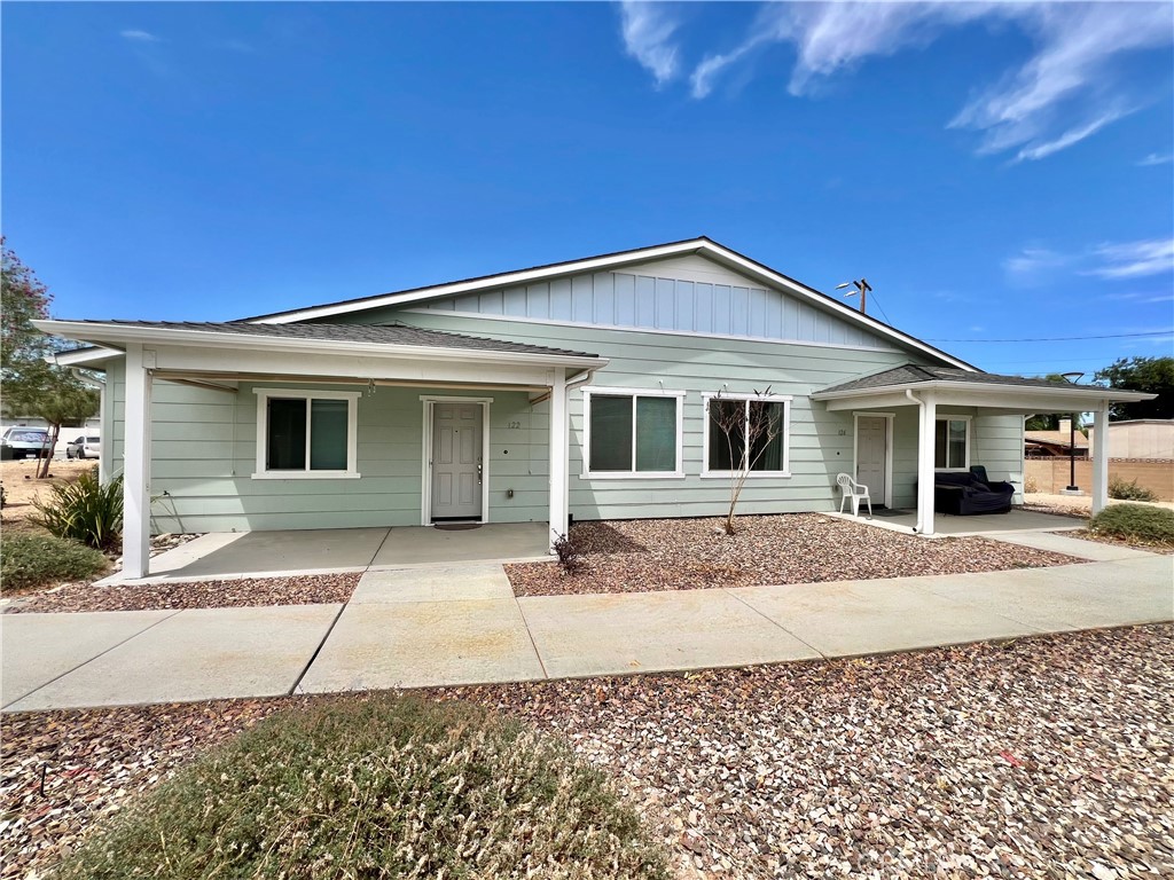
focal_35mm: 13
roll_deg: -1.0
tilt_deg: +0.2
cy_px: 440
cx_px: 587
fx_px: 441
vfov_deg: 89.9
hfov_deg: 106.2
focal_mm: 1.57
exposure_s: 1/2273
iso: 32
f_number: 1.8
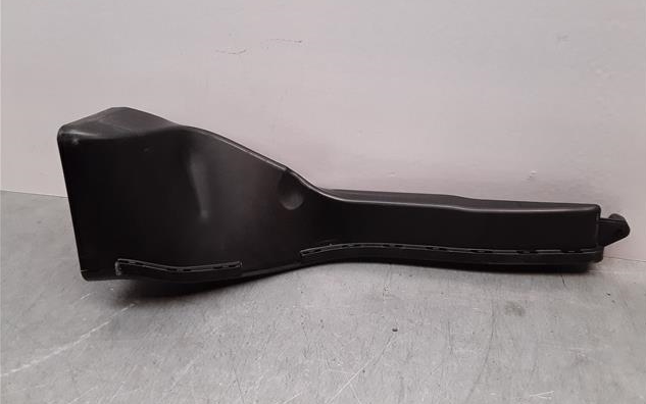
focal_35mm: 30
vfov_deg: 41.8
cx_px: 326
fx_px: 528
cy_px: 186
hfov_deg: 62.9
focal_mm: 2.91
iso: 64
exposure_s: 1/100
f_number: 1.9
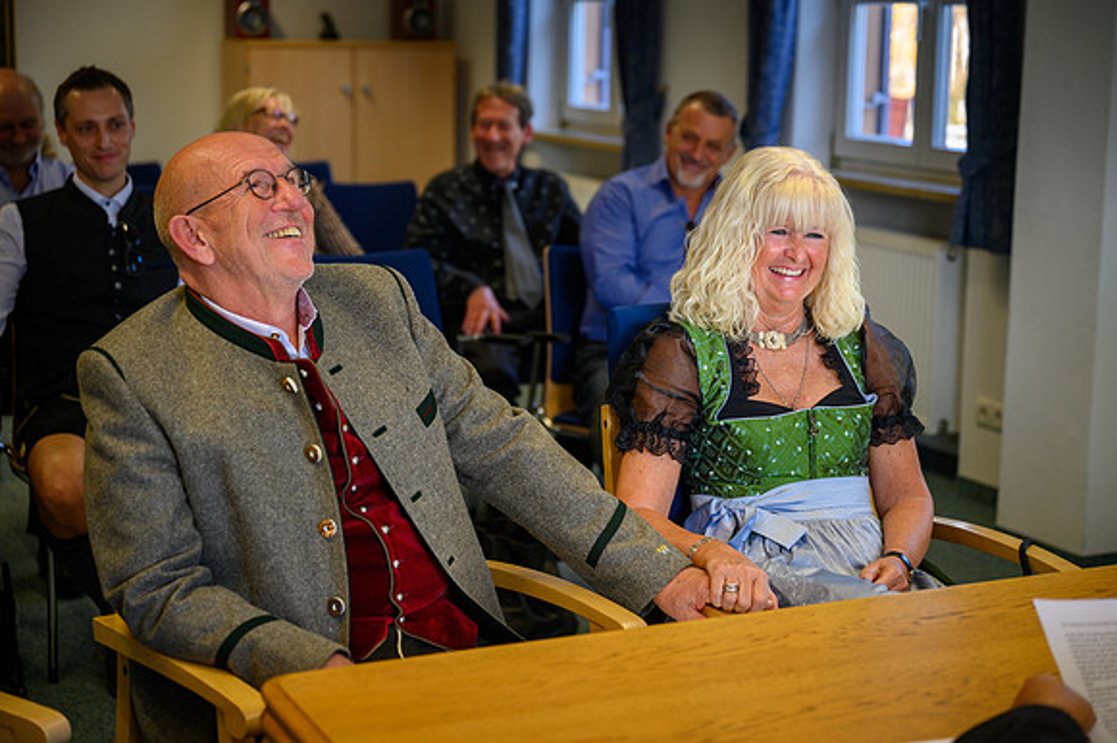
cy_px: 372
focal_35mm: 62
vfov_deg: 21.9
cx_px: 558
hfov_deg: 32.4
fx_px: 1923
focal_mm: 62
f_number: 3.2
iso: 400
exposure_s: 1/250
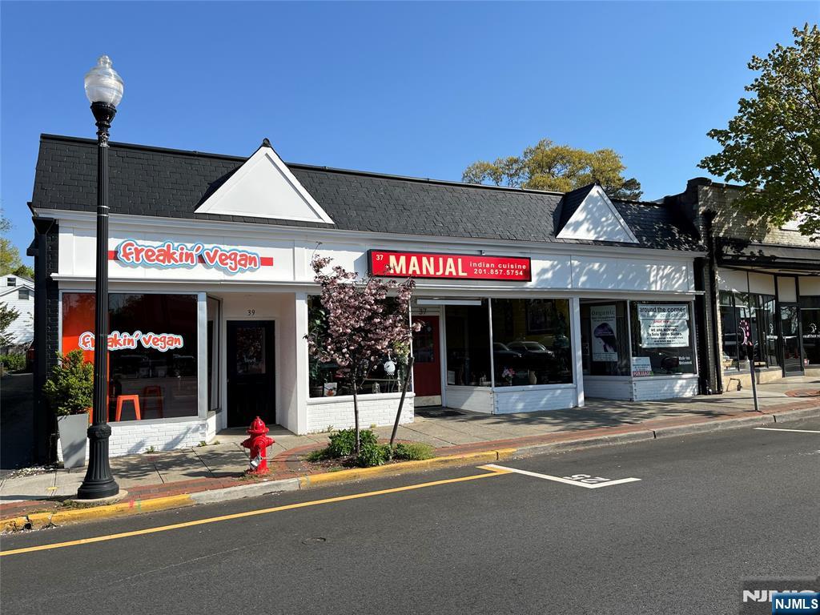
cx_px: 410
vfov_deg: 53.1
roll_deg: +1.5
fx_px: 616
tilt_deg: +3.5
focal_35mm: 26
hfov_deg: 67.3
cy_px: 308
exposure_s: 1/3311
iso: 50
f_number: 1.6
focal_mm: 5.1
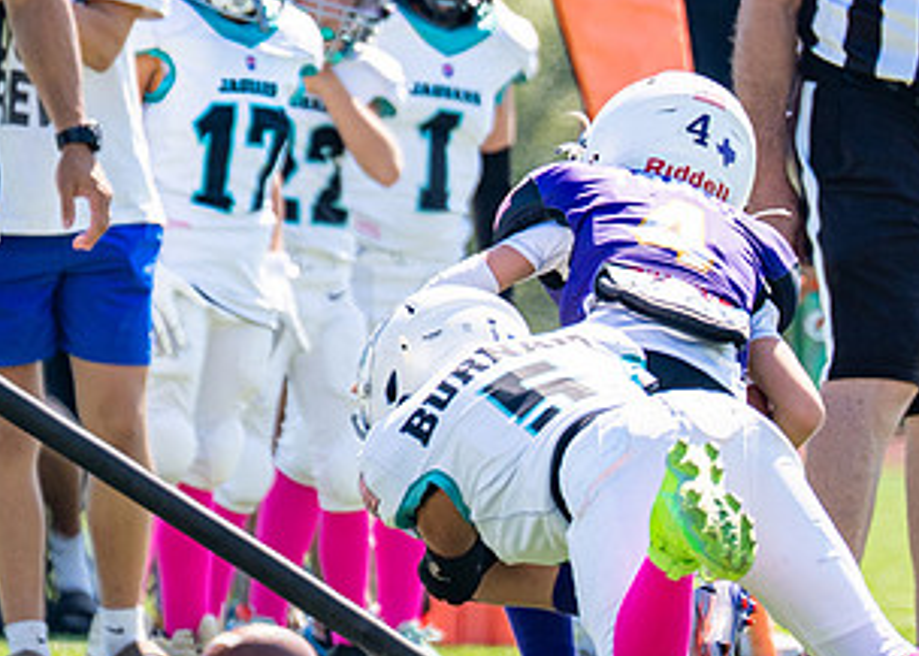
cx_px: 235
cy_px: -60
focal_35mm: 901
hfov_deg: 2.2
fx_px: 23511
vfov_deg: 1.6
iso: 125
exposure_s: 1/2000
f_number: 2.8
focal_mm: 200
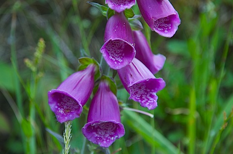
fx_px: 1938
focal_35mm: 300
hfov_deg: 6.9
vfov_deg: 4.6
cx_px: 116
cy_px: 77
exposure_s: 1/250
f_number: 6.7
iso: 200
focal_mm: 200
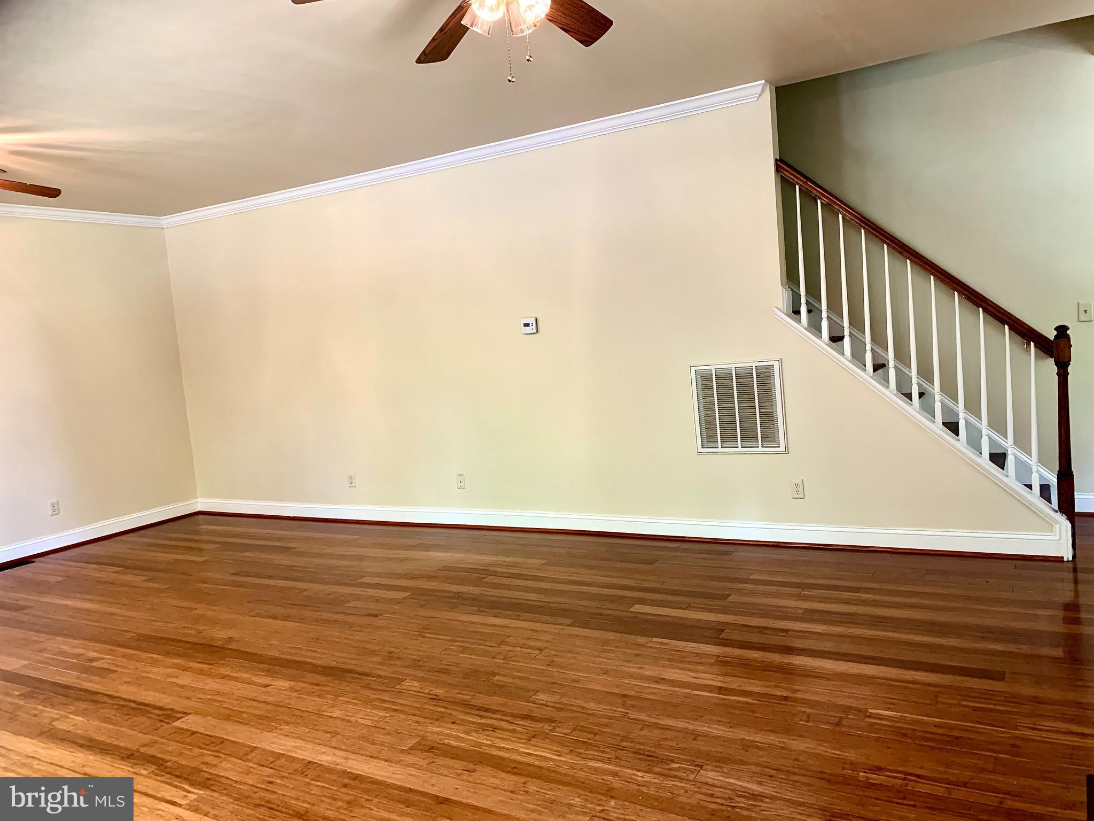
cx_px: 547
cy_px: 410
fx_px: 822
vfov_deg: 53.1
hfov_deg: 67.3
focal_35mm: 26
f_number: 1.8
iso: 160
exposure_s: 1/60
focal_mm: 4.25
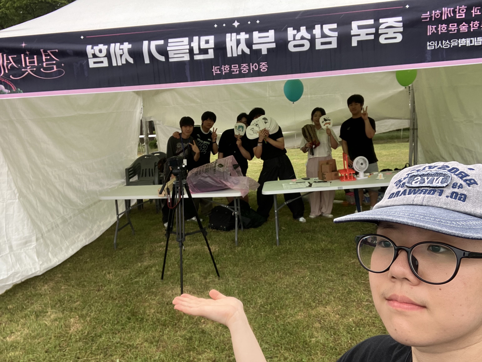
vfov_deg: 44.2
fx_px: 446
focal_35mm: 32
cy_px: 181
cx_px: 241
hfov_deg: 56.8
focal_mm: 2.87
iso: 20
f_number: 2.2
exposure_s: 1/121
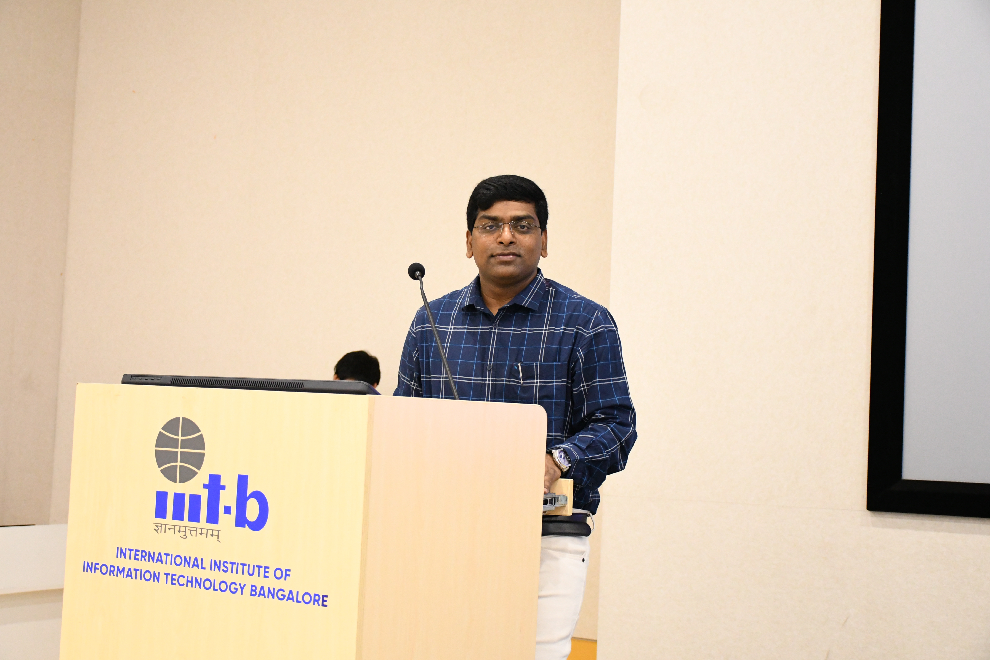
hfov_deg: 38.2
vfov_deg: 26.0
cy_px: 330
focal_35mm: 52
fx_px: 1430
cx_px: 495
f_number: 4.2
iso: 4000
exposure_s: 1/125
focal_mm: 35
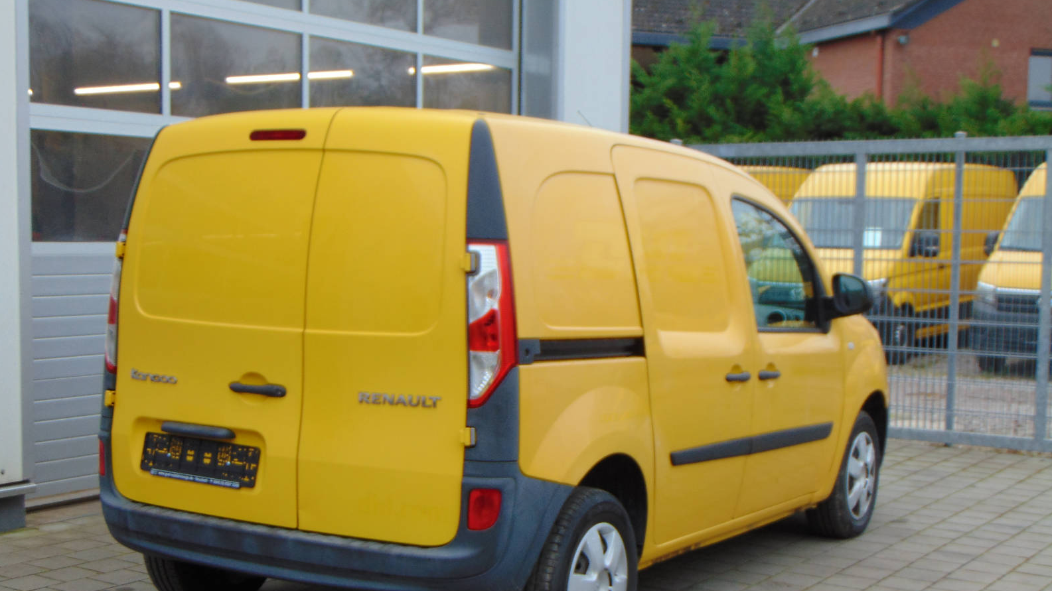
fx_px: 1534
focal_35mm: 55
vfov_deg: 21.7
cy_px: 388
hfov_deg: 37.9
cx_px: 523
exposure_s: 1/160
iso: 80
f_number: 3.5
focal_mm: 9
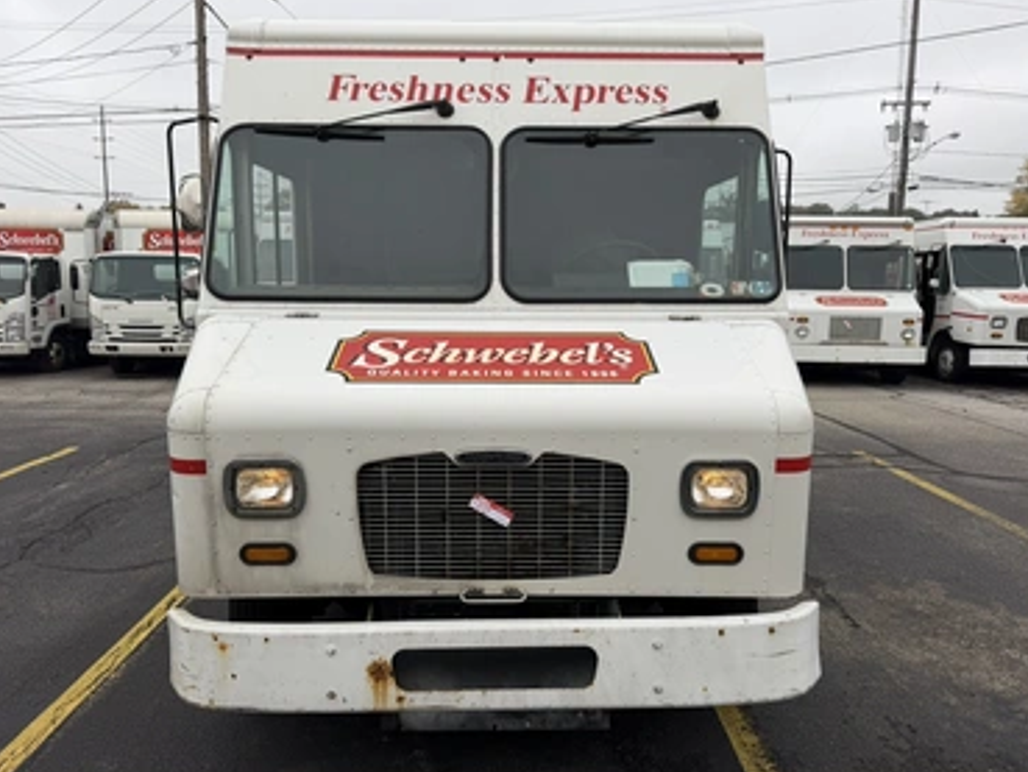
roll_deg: -1.4
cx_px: 507
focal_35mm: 26
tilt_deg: -6.8
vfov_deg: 53.1
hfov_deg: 67.3
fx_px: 772
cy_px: 376
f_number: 1.78
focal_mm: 6.76
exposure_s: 1/1046
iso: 80
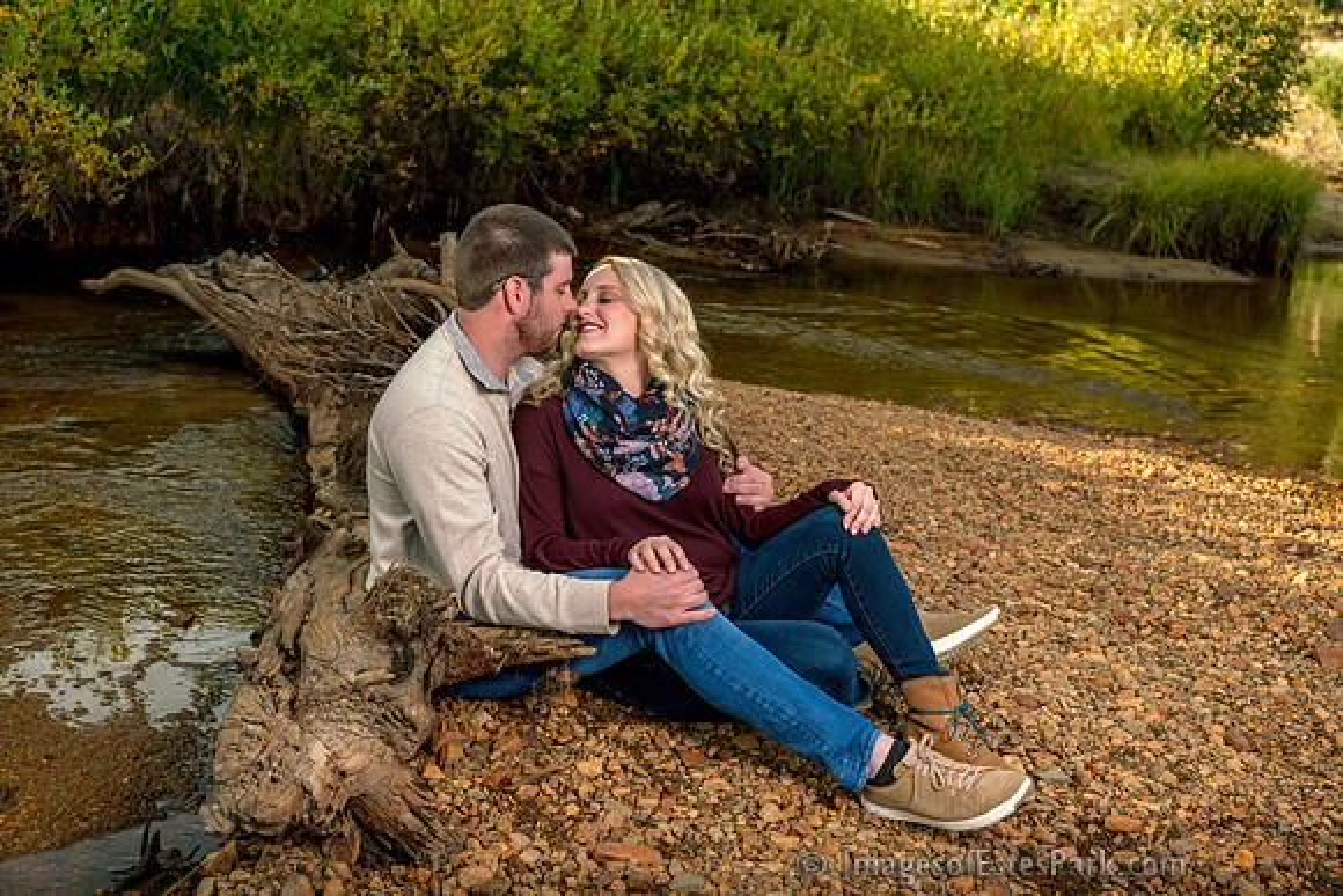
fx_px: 1866
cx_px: 672
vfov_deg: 27.0
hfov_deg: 39.6
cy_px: 448
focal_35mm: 50
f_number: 5
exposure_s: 1/320
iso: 100
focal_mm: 50
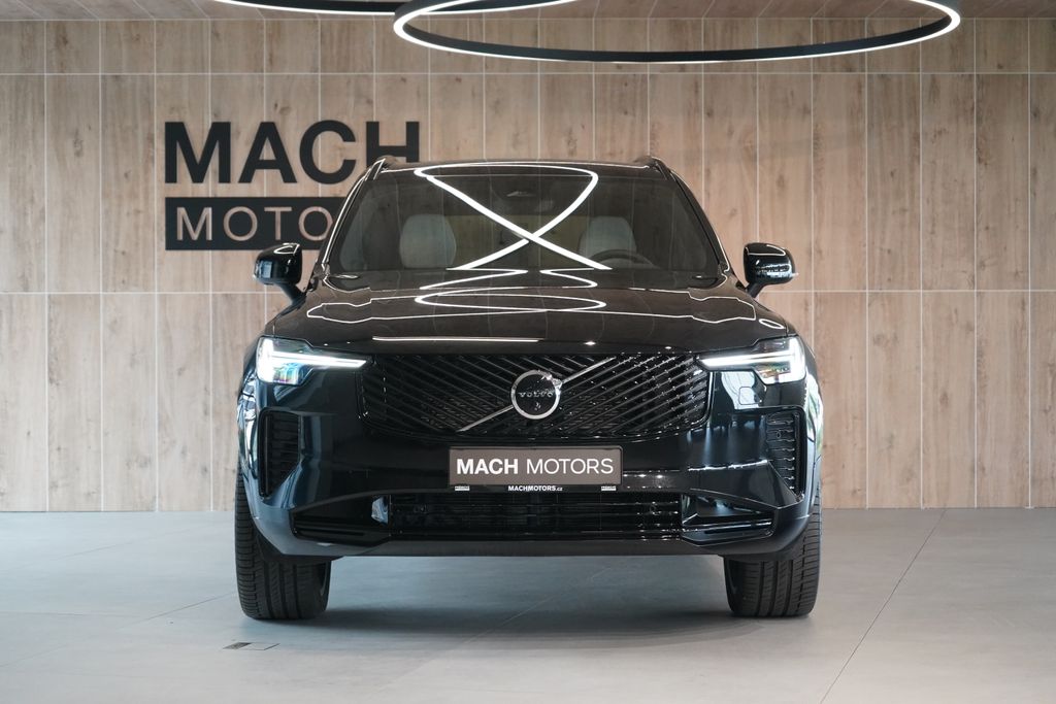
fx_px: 2053
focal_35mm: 70
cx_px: 528
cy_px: 352
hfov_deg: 28.8
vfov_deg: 19.5
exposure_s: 1/160
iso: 6400
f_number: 5.6
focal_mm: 70
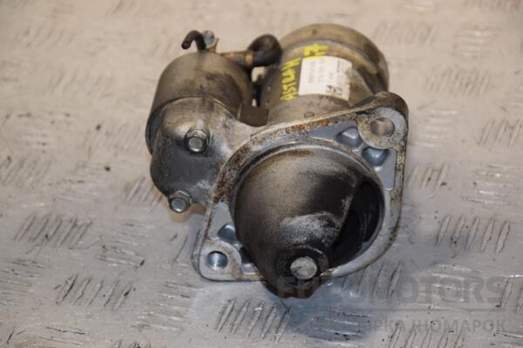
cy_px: 174
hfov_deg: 14.9
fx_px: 2005
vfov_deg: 9.9
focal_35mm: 138
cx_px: 262
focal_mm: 92
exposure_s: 1/200
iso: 800
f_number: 6.3
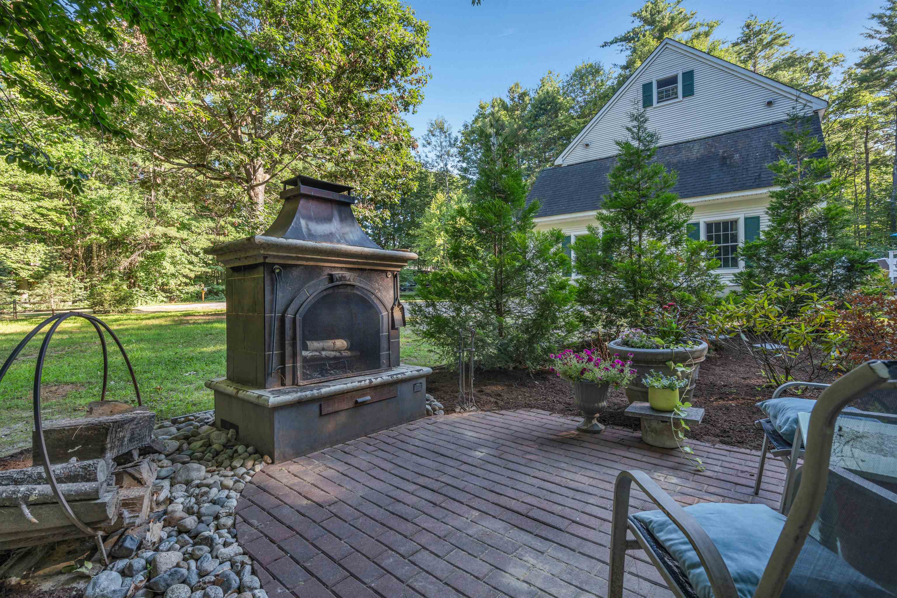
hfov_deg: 96.7
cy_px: 299
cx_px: 448
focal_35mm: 16
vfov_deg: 73.7
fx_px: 399
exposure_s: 1/30
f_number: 8
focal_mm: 16
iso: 125
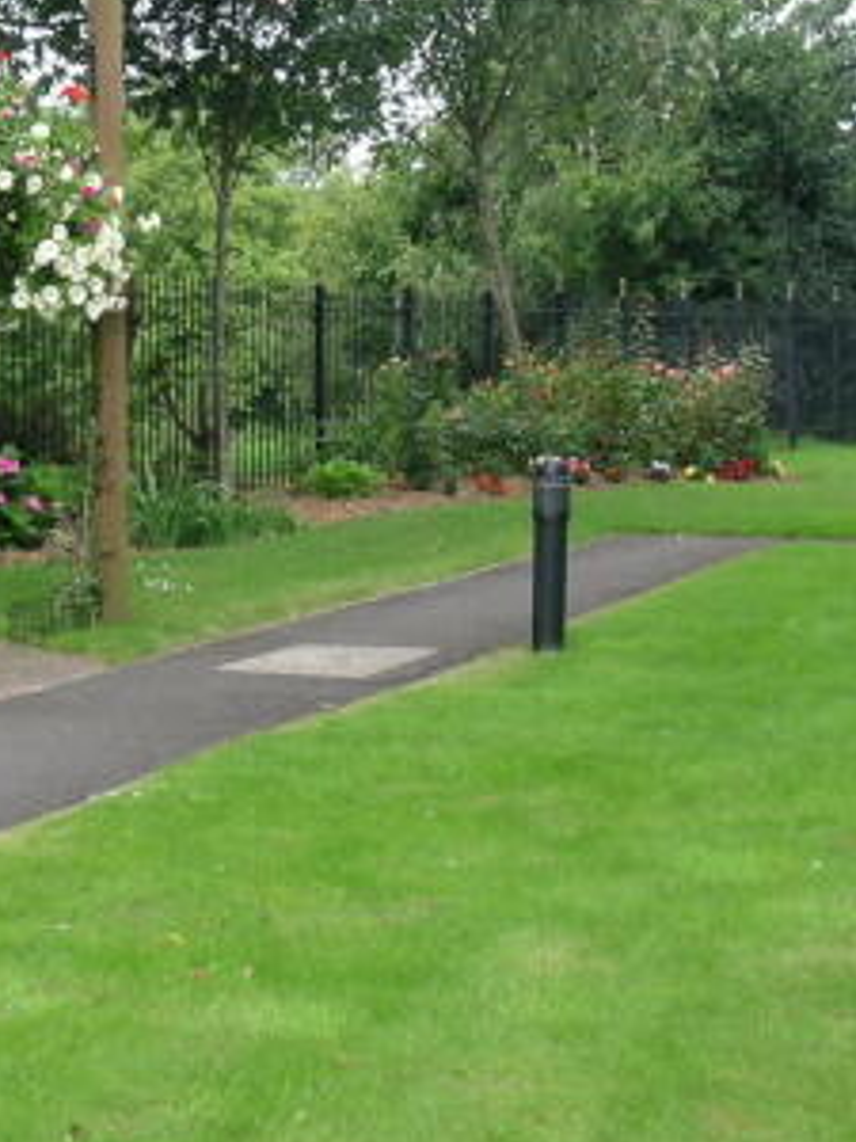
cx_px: 268
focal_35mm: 103
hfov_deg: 14.3
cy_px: 409
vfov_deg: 19.0
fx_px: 3396
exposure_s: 1/92.2
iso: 50
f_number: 4.4
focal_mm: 11.1
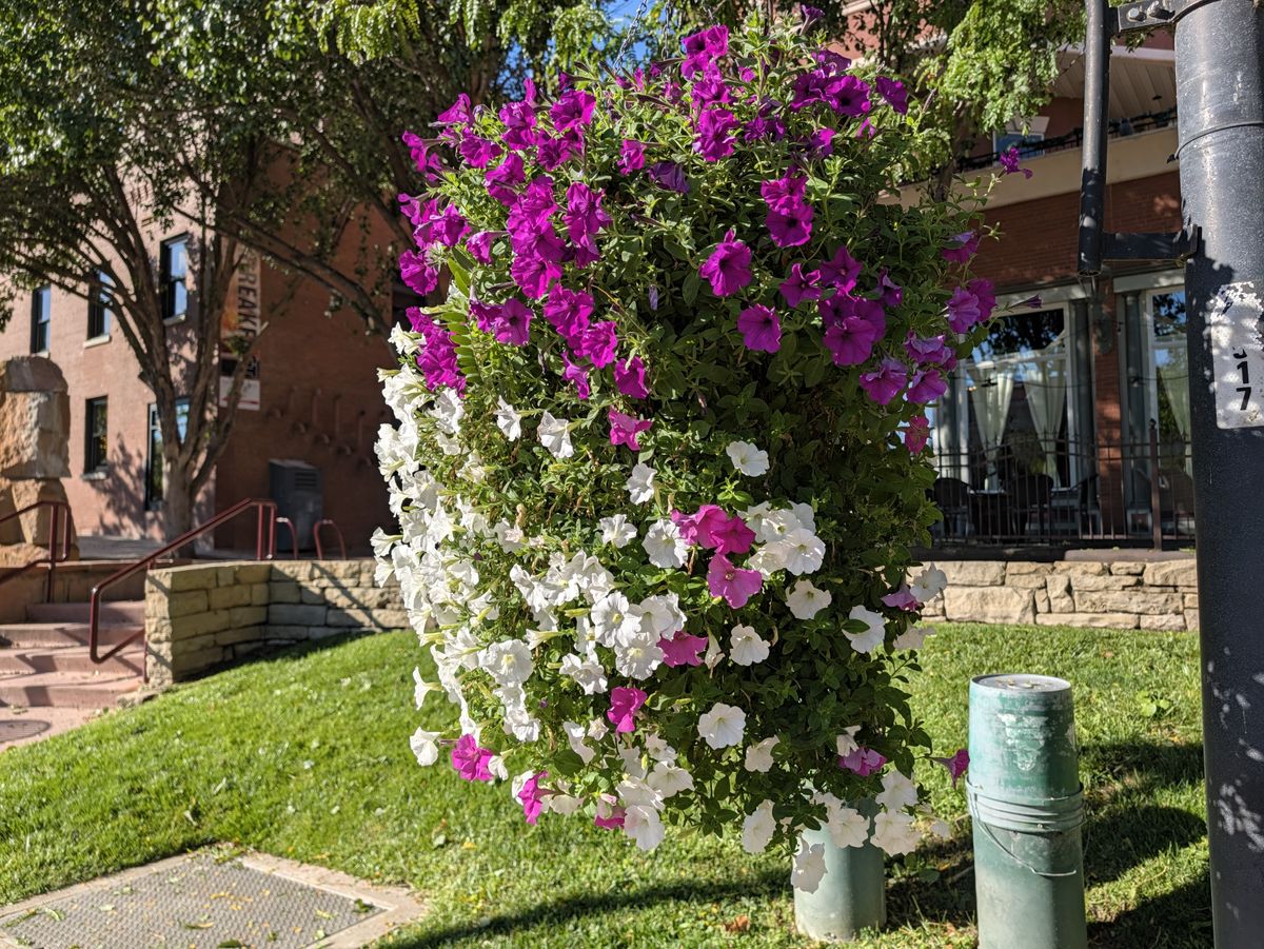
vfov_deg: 56.8
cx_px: 632
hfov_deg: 71.6
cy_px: 474
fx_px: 877
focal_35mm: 24
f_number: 1.68
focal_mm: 6.9
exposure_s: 1/1297
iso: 23
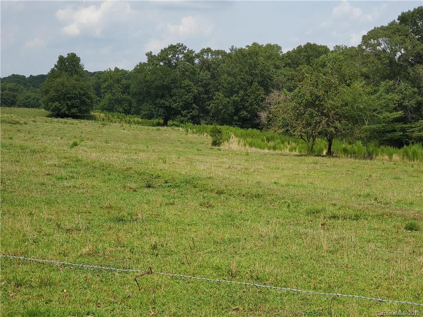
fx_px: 635
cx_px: 212
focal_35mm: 52
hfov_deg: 36.8
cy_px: 158
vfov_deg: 28.0
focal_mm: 6
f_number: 2.4
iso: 50
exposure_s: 1/752
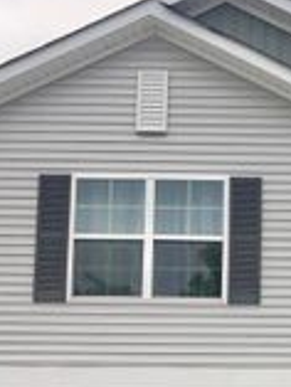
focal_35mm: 89
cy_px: 386
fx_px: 996
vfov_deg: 21.2
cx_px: 370
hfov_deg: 15.8
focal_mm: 3.99
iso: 20
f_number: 1.8
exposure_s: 1/156
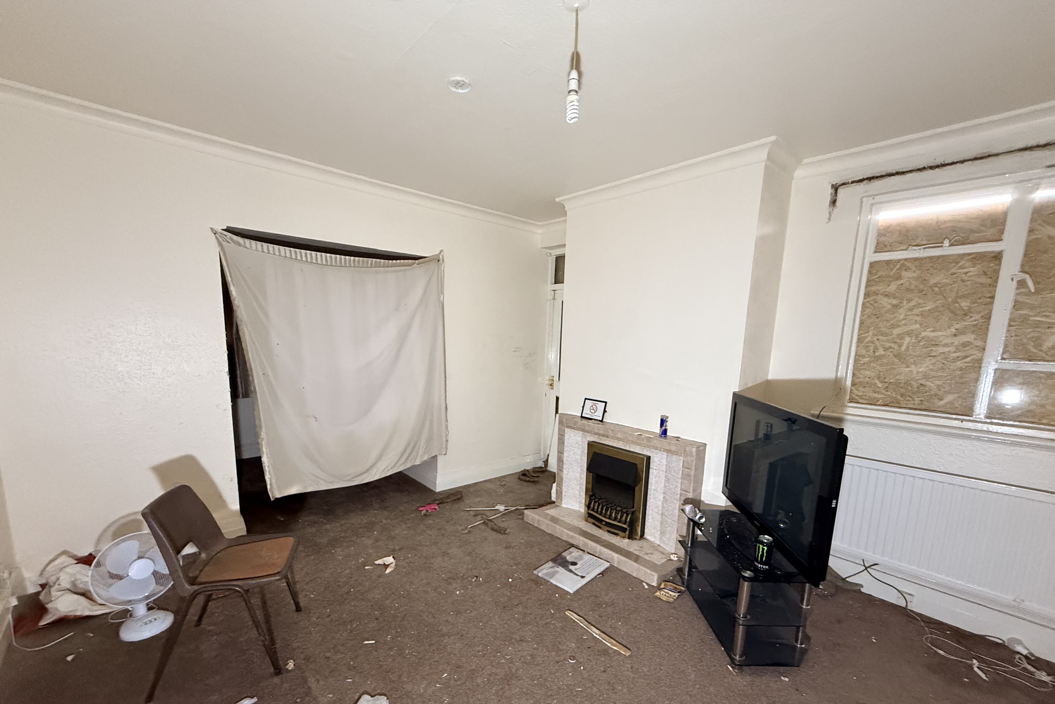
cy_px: 406
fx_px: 440
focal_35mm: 15
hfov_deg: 100.4
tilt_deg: -8.6
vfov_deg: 76.8
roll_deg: -2.0
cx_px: 539
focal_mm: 2.22
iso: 640
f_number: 2.2
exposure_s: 1/60
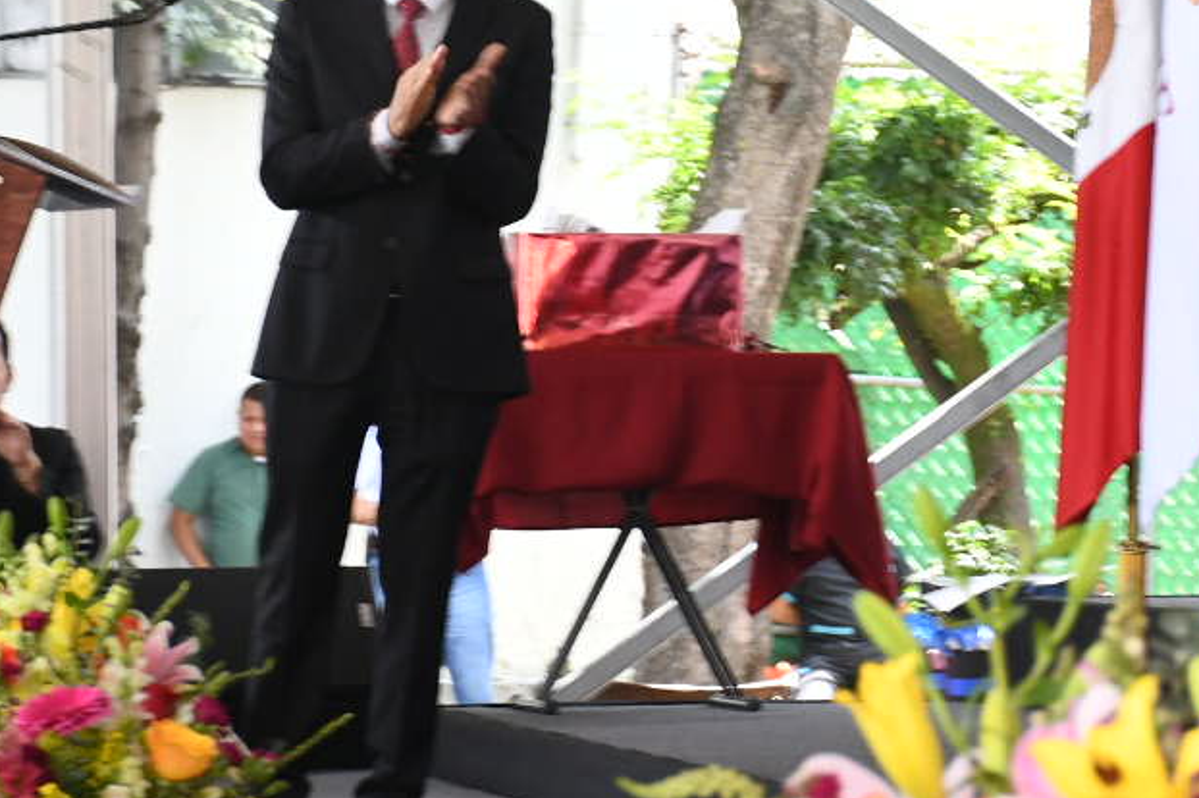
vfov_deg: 5.3
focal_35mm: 258
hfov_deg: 8.0
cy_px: 291
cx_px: 1087
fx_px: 8588
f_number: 8
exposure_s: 1/125
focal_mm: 66
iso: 1000
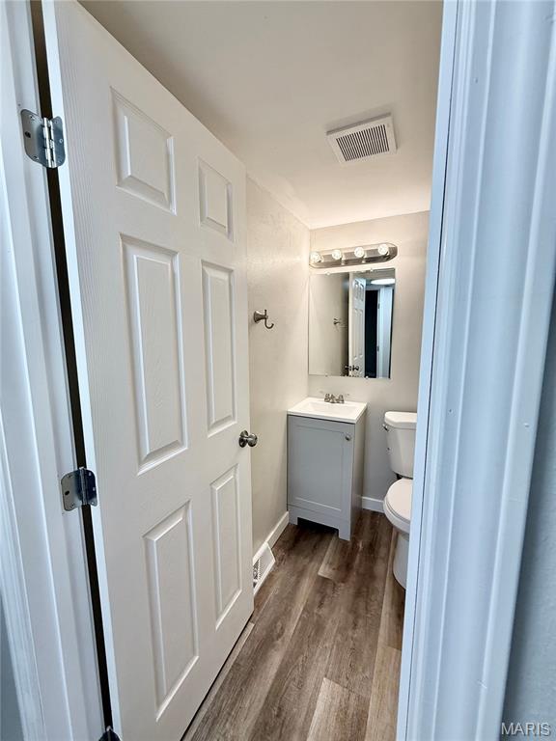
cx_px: 278
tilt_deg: -5.9
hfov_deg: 85.7
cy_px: 370
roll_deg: -0.4
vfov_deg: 102.1
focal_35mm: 14
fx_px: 300
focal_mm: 2.22
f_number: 2.2
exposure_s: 1/120
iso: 80
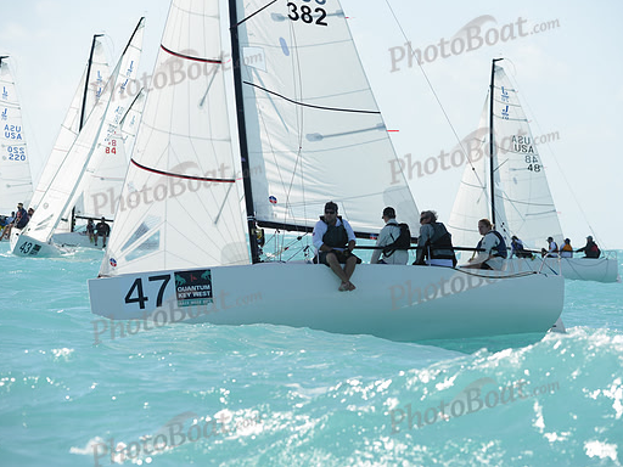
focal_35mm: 229
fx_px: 4121
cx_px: 326
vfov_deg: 6.5
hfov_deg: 8.6
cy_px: 233
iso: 200
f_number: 5.6
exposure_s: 1/1000
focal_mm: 210
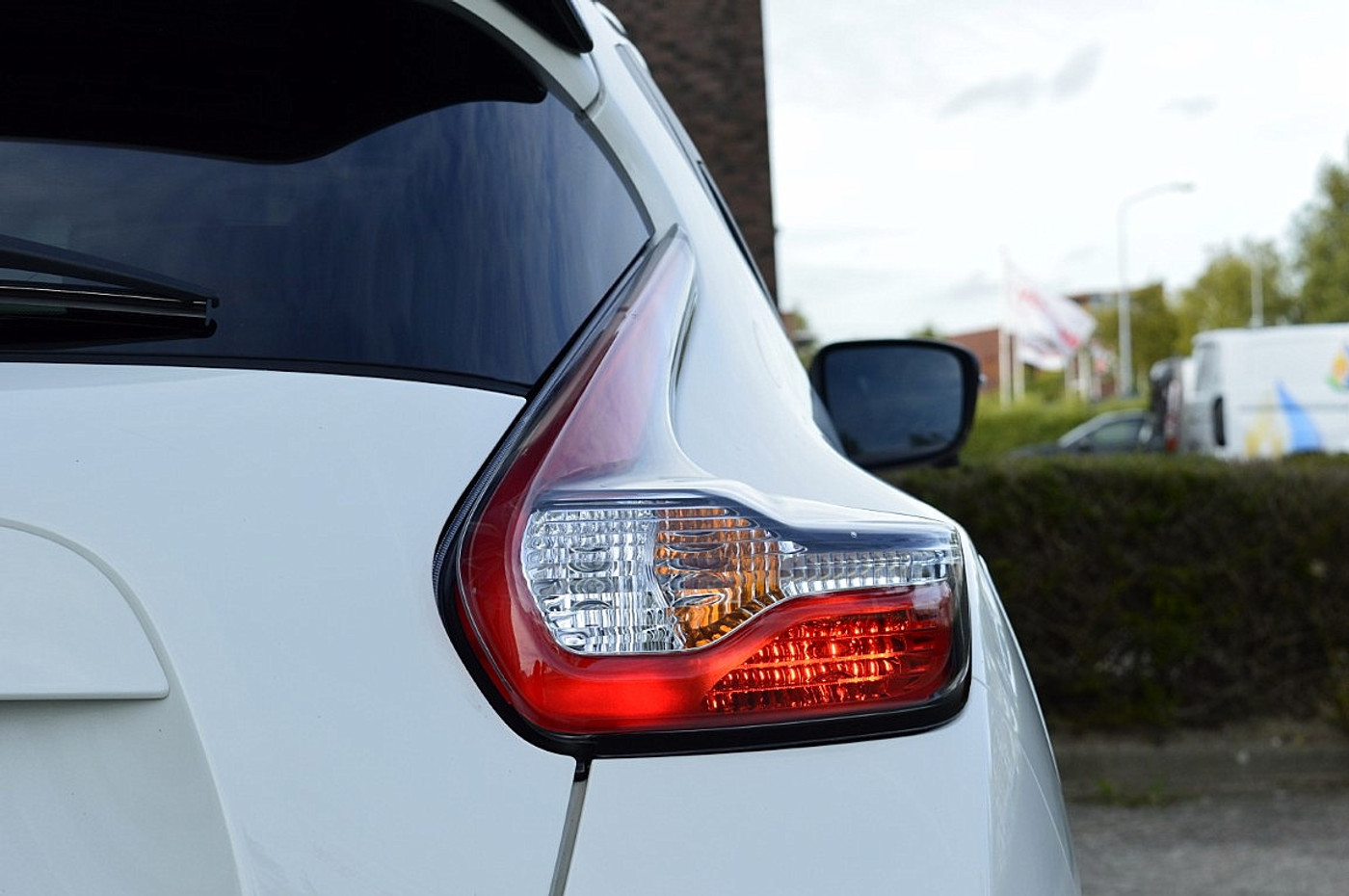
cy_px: 448
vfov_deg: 16.5
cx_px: 674
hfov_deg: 24.6
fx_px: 3088
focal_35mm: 82
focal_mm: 55
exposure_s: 1/250
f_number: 10
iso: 400
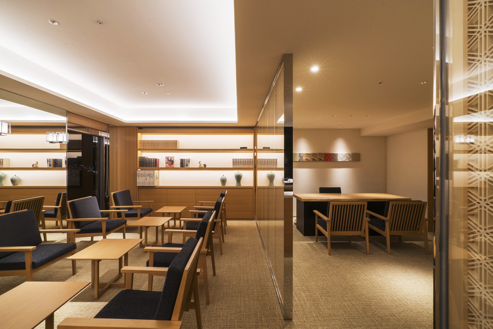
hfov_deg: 96.7
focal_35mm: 16
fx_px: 219
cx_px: 246
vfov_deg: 73.8
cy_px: 164
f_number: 22
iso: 100
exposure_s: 1.6
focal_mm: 16
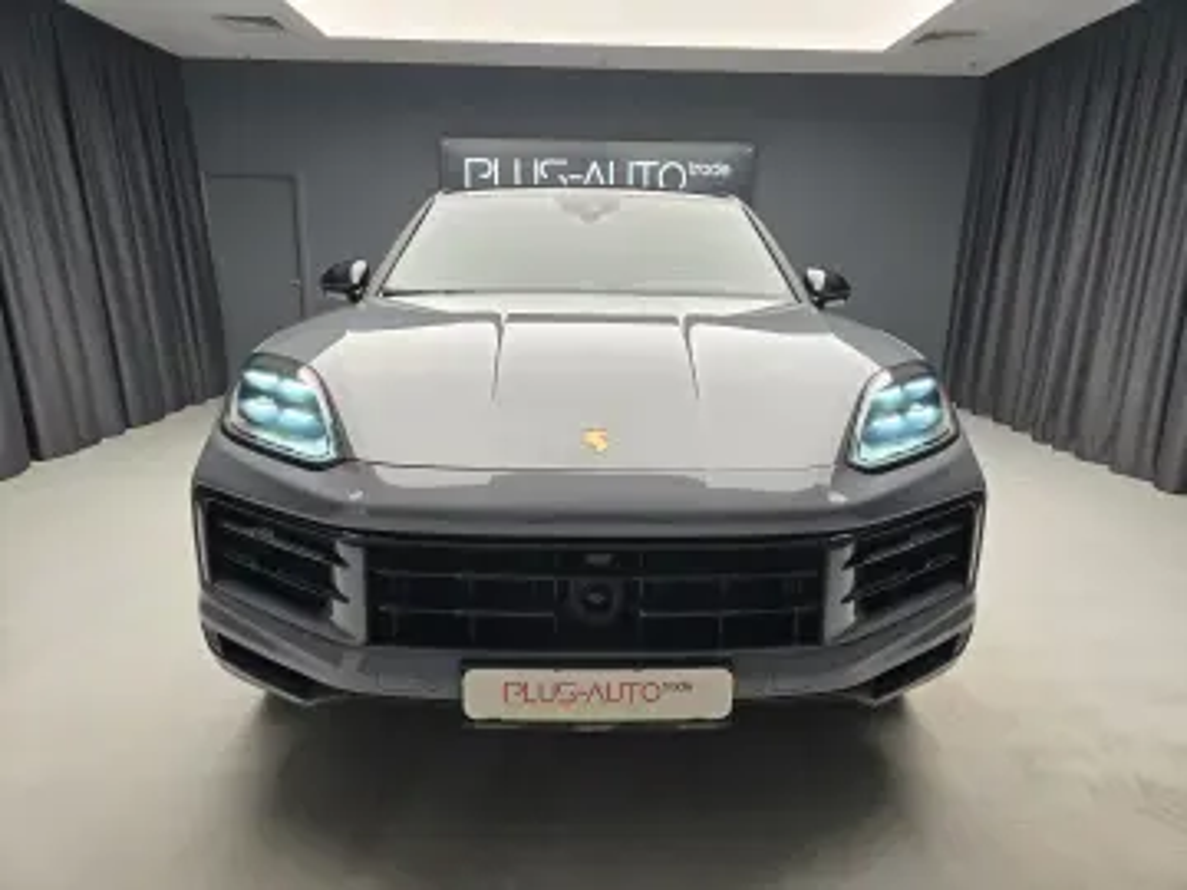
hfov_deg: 73.9
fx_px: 789
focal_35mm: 23
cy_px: 445
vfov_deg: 58.9
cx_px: 594
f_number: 1.7
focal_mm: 6.3
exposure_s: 1/180
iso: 125
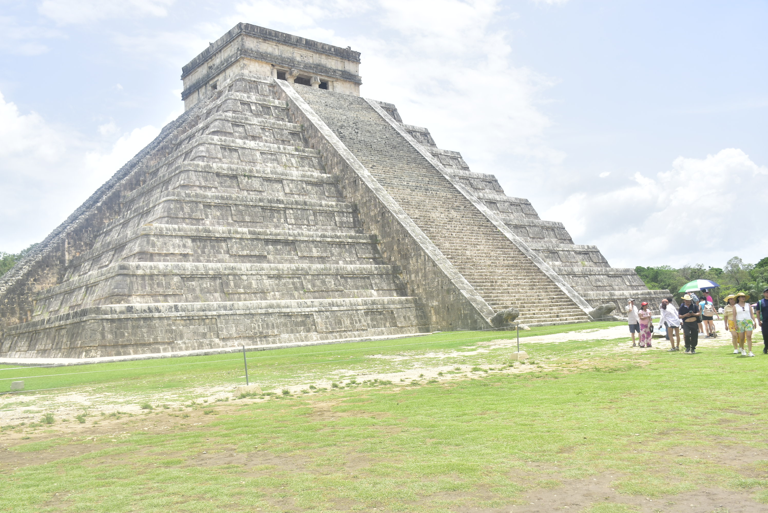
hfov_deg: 57.2
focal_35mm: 33
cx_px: 384
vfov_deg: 40.0
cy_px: 256
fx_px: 705
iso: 100
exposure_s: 1/500
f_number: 5
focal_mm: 22
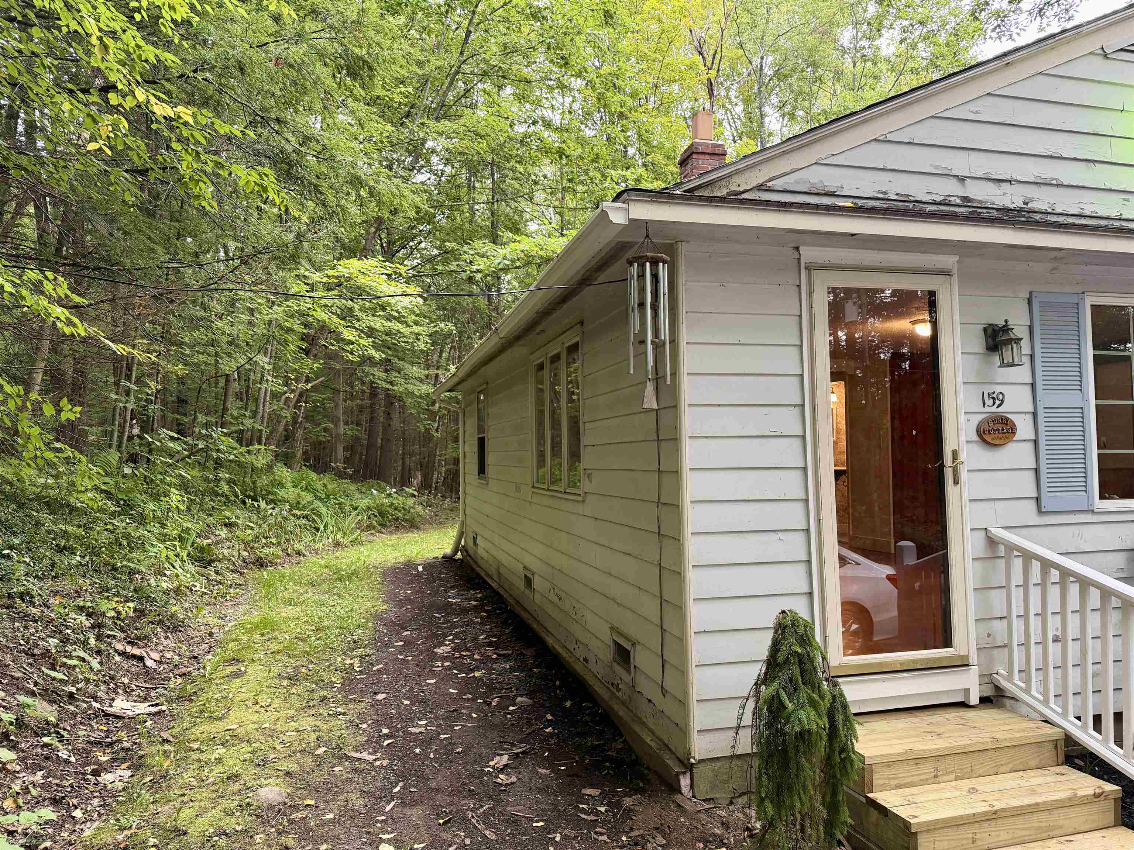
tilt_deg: +1.4
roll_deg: +1.3
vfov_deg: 56.8
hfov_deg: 71.6
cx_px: 567
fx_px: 786
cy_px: 425
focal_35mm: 24
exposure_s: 1/84
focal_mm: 6.76
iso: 200
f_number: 1.78
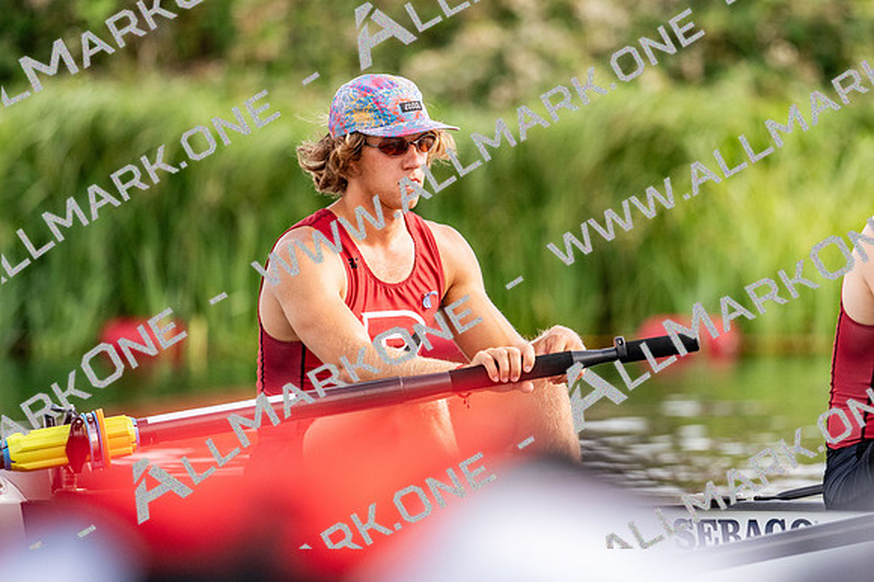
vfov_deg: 2.3
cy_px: 291
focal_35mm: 600
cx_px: 437
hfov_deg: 3.4
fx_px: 14558
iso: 720
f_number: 4.5
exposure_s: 1/2500
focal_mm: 400
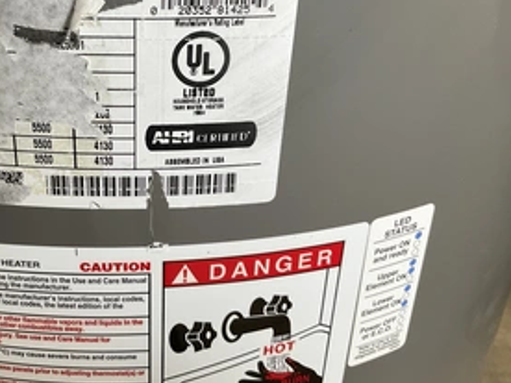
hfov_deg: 43.9
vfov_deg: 34.1
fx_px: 620
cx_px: 154
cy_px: 135
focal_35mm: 42
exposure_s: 1/60
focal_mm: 3
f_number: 1.8
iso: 80
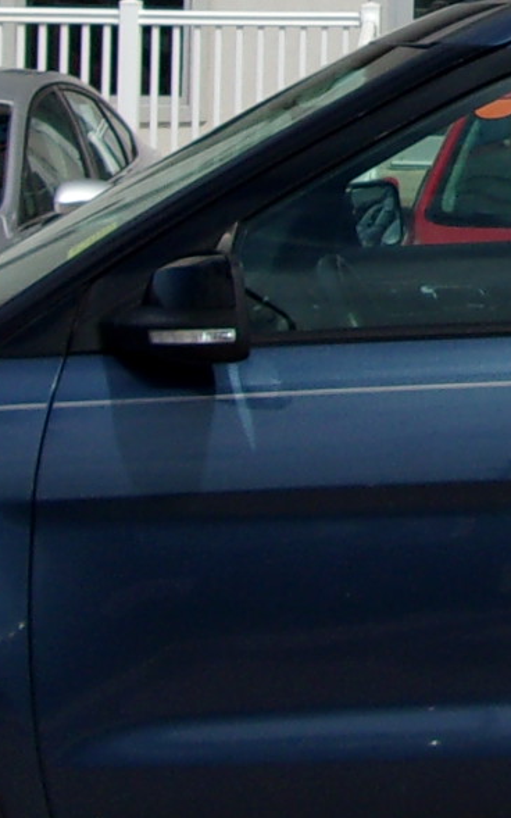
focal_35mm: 126
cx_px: 736
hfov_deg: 10.1
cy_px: -139
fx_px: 2808
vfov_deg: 16.0
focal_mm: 4.9
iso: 80
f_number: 10.4
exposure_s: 1/170
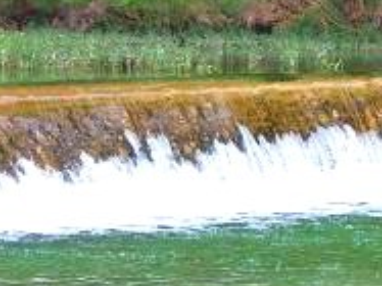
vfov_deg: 5.8
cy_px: 82
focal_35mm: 257
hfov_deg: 7.7
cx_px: 125
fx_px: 2834
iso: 80
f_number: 3.2
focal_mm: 12.4
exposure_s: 1/125
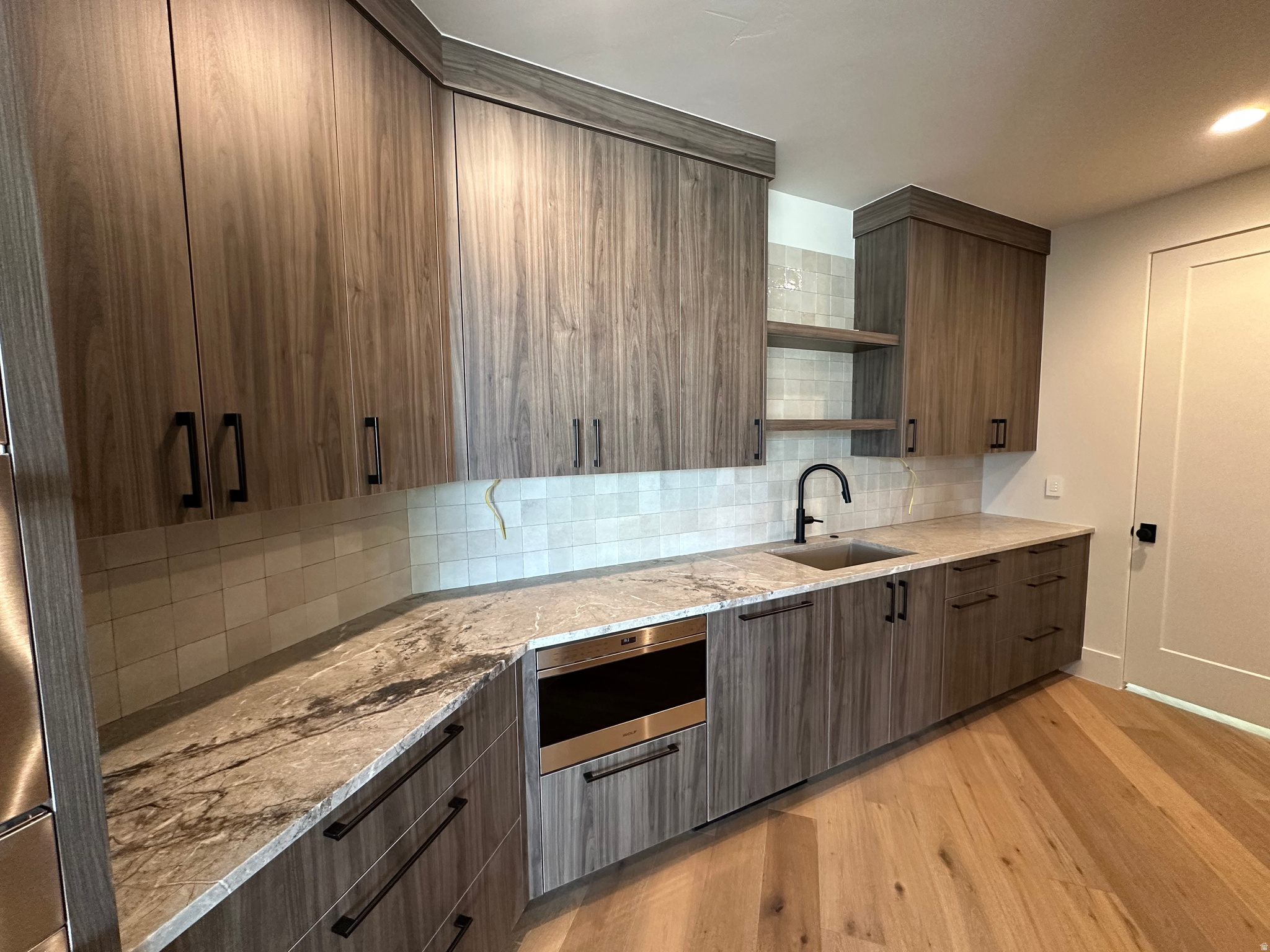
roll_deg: +0.8
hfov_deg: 102.1
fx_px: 514
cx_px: 635
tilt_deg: -5.6
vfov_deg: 85.7
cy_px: 476
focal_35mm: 14
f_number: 2.2
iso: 320
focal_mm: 2.22
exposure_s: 1/60
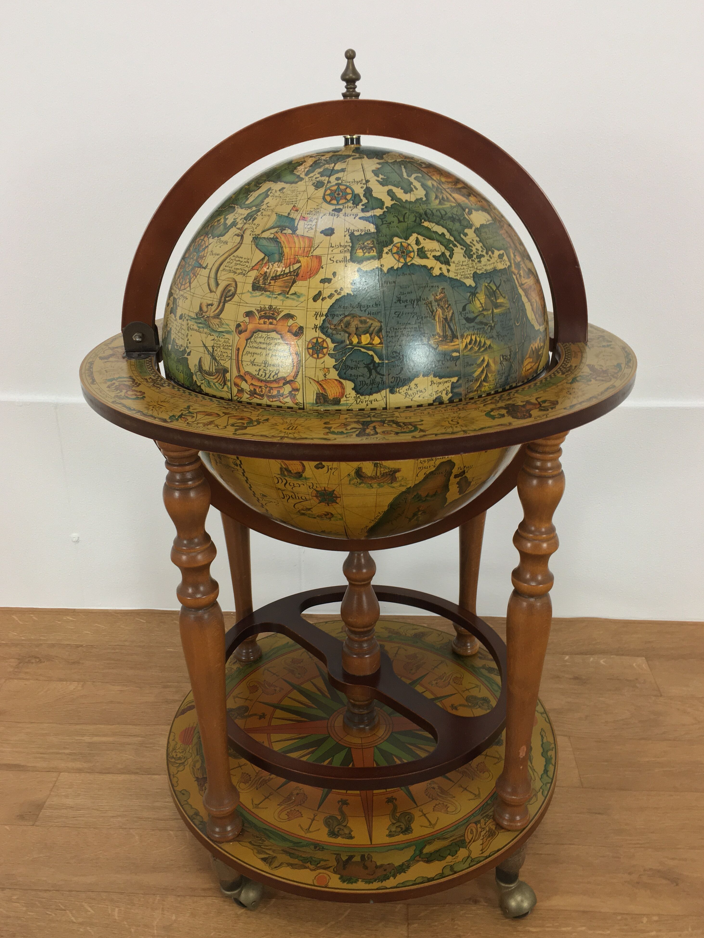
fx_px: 814
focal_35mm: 30
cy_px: 473
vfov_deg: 60.0
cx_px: 349
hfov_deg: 46.8
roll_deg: +0.2
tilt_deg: -23.8
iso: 64
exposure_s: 1/33
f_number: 2.2
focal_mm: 4.15
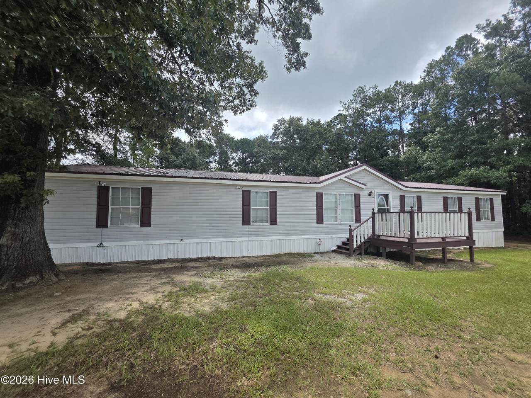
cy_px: 199
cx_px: 266
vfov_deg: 89.9
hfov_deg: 106.2
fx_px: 199
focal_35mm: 13
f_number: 1.9
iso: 40
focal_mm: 2.2
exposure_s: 1/1300
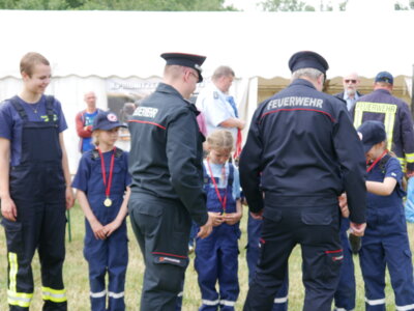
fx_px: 813
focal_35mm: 68
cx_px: 207
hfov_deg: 28.6
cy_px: 156
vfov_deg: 21.6
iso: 200
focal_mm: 34
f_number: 6.3
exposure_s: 1/160
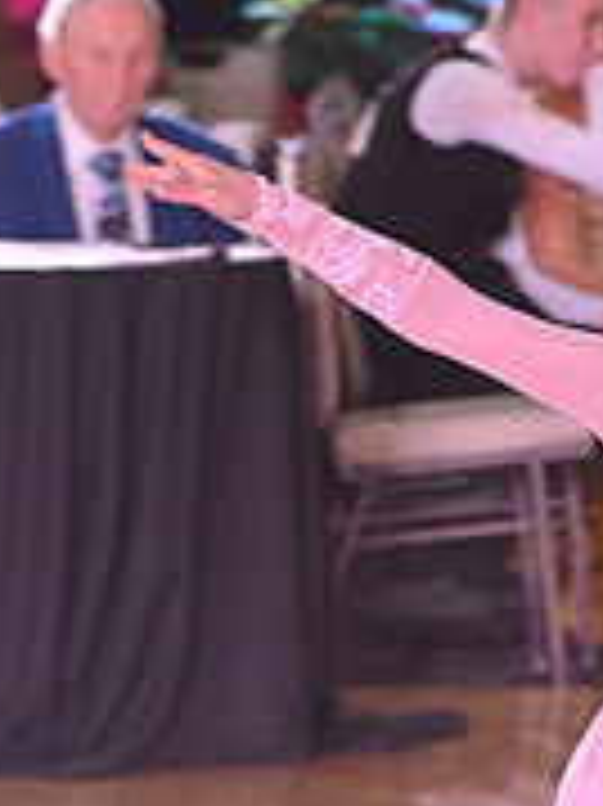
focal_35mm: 420
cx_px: 727
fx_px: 9767
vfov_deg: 4.7
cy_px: 977
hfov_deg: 3.5
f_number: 5.6
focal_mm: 135
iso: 2500
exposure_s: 1/320
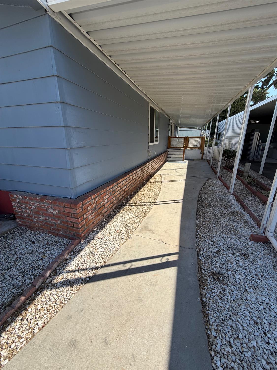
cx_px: 138
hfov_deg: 85.7
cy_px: 185
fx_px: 149
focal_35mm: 14
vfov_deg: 102.0
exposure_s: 1/770
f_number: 2.2
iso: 32
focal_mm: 2.22
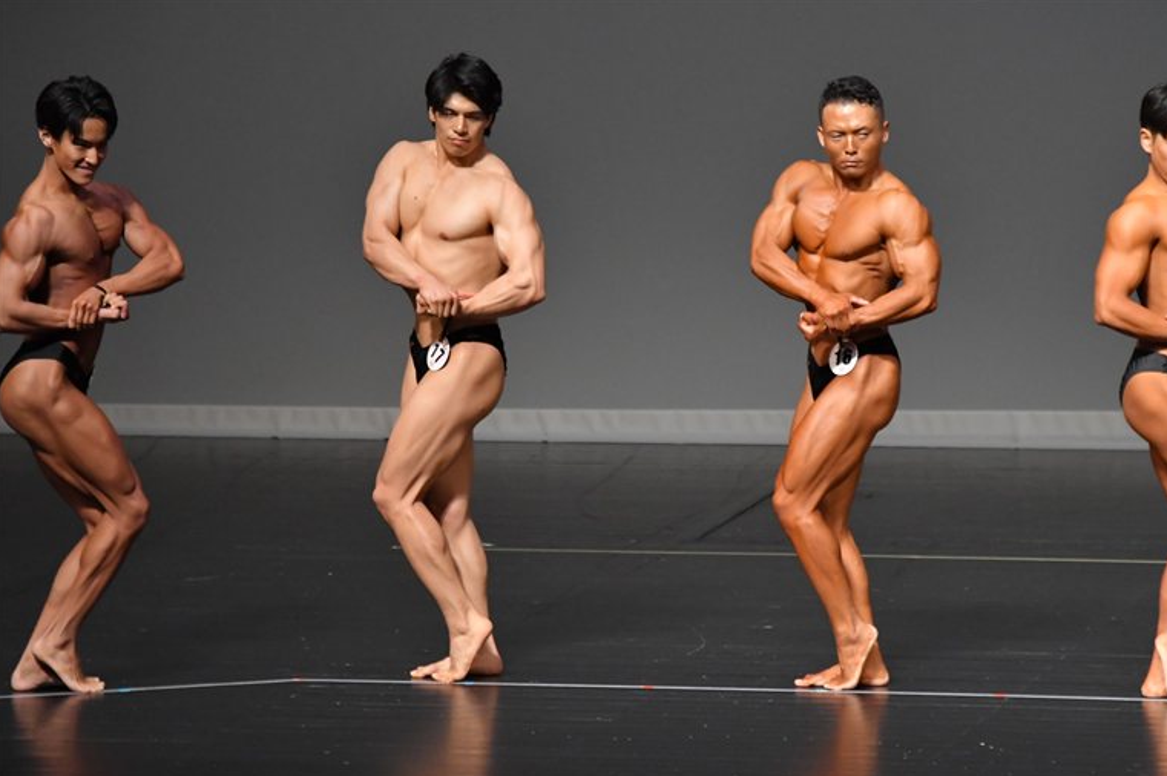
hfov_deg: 6.4
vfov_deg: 4.3
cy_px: 394
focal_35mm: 321
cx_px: 590
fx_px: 10397
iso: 4500
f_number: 5.6
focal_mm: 210
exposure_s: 1/400
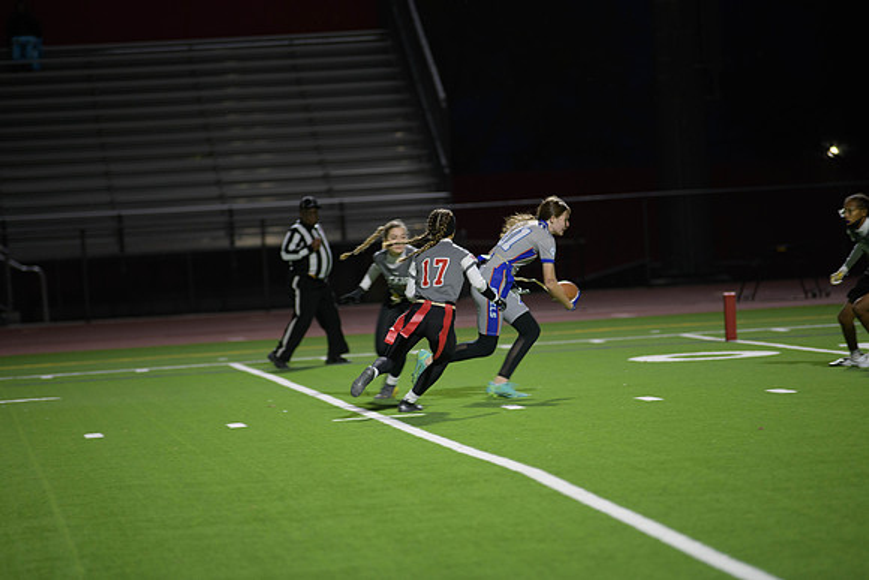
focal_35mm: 190
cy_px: 290
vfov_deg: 7.2
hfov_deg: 10.8
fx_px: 4587
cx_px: 434
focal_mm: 190
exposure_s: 1/200
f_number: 2.8
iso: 1000
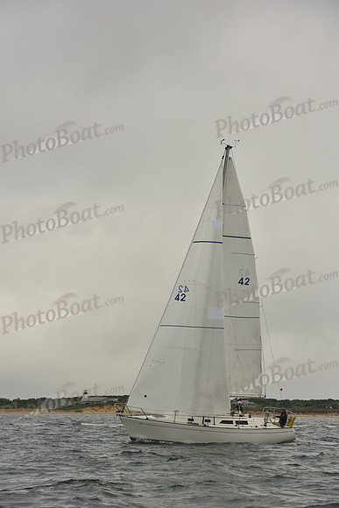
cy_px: 254
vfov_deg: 18.3
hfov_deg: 12.2
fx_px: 1581
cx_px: 170
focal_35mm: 112
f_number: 8
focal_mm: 112
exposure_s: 1/800
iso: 320
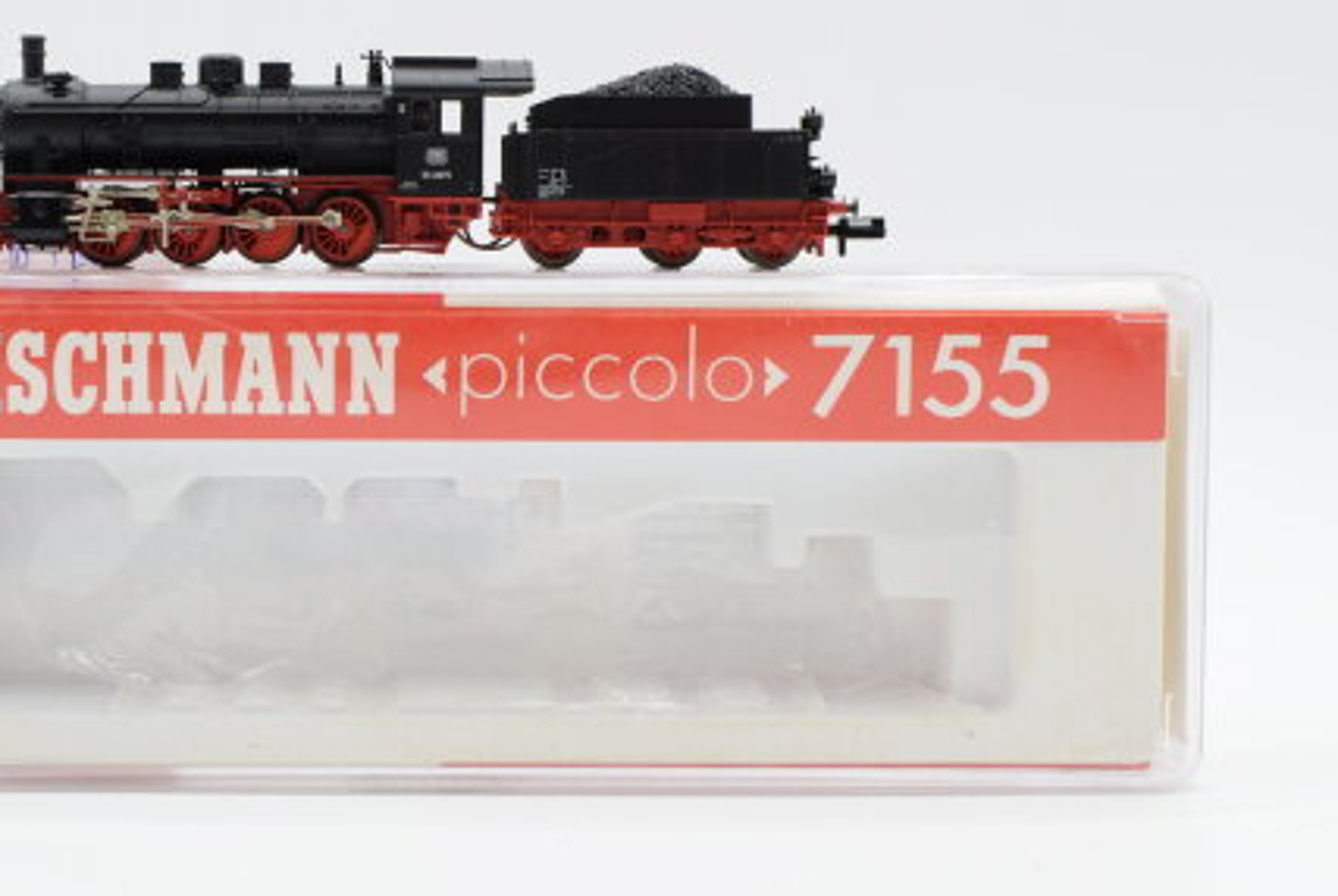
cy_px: 378
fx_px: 2743
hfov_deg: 27.2
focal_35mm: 74
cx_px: 436
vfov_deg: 18.5
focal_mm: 35
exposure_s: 1/200
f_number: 8
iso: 400
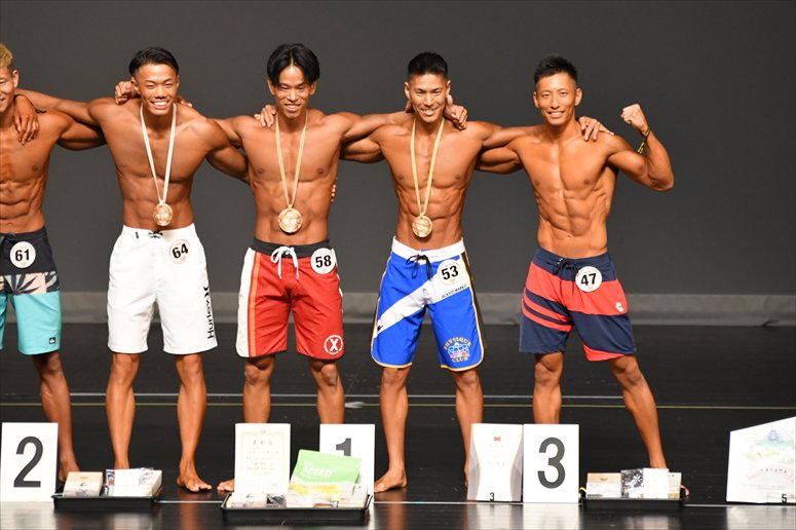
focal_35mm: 315
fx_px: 6962
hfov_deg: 6.5
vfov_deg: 4.4
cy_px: 265
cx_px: 398
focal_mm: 210
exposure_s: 1/400
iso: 2500
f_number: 5.6
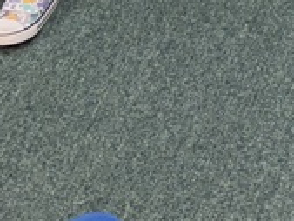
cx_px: 585
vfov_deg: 9.3
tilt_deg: -24.0
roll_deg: +1.3
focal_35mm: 145
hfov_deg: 12.1
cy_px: -278
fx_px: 1232
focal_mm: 6.76
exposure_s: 1/120
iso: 160
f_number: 1.78
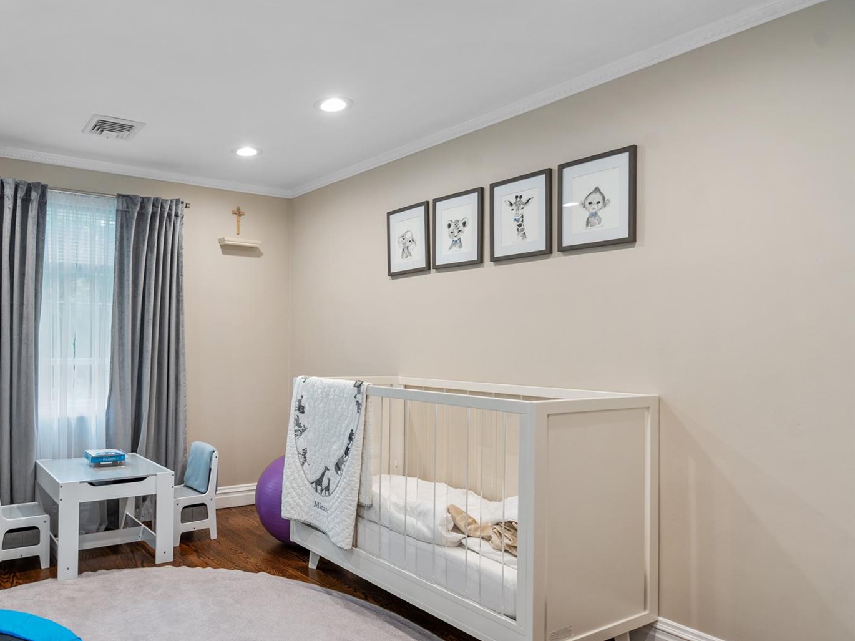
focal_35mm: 23
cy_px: 370
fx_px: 568
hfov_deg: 69.2
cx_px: 217
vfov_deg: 58.6
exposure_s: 1/10
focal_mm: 16
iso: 400
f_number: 5.6
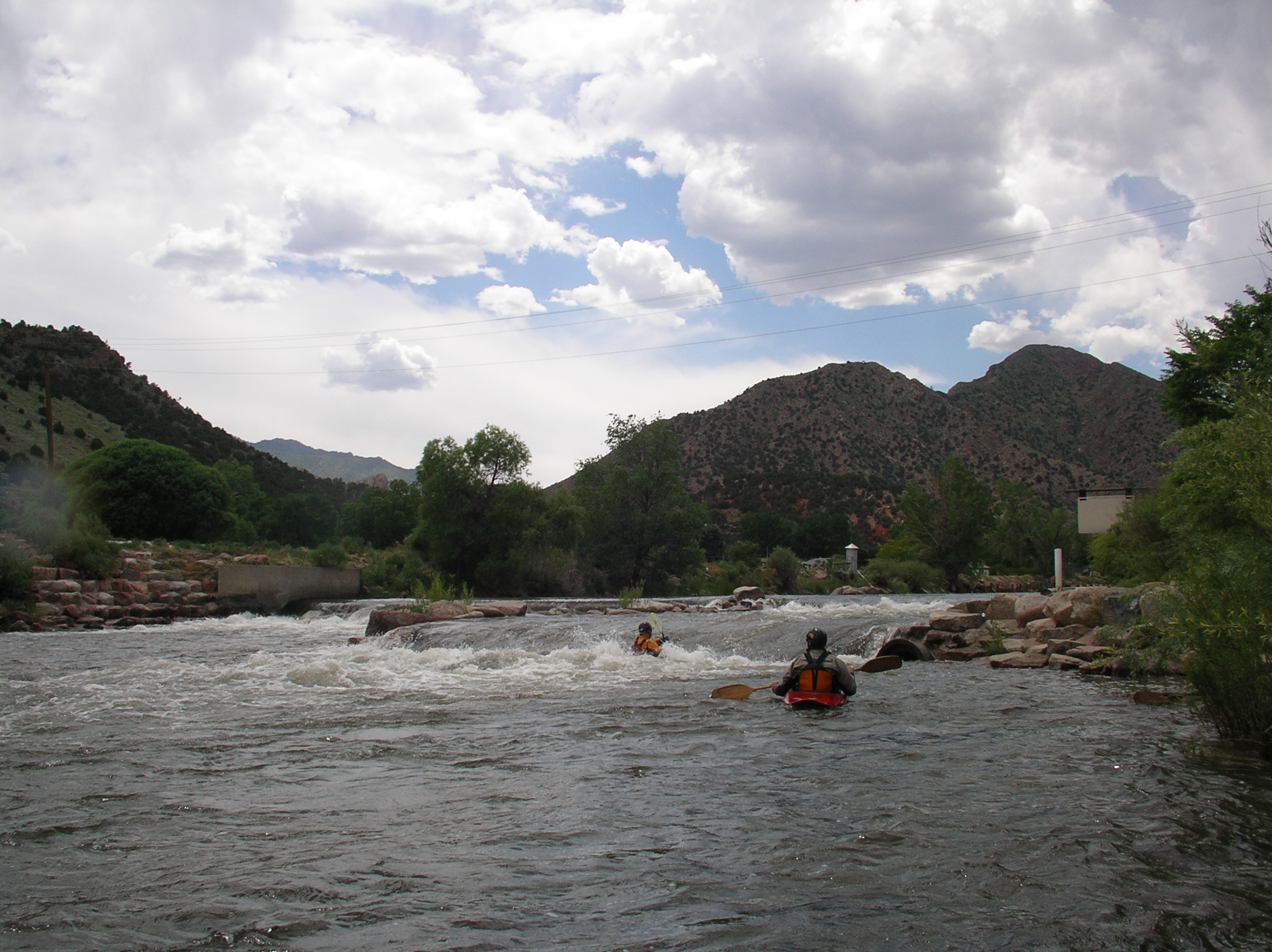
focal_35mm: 37
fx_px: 1358
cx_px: 636
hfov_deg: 50.2
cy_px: 476
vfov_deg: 38.6
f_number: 6.9
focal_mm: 5.7
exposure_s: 1/250
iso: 50
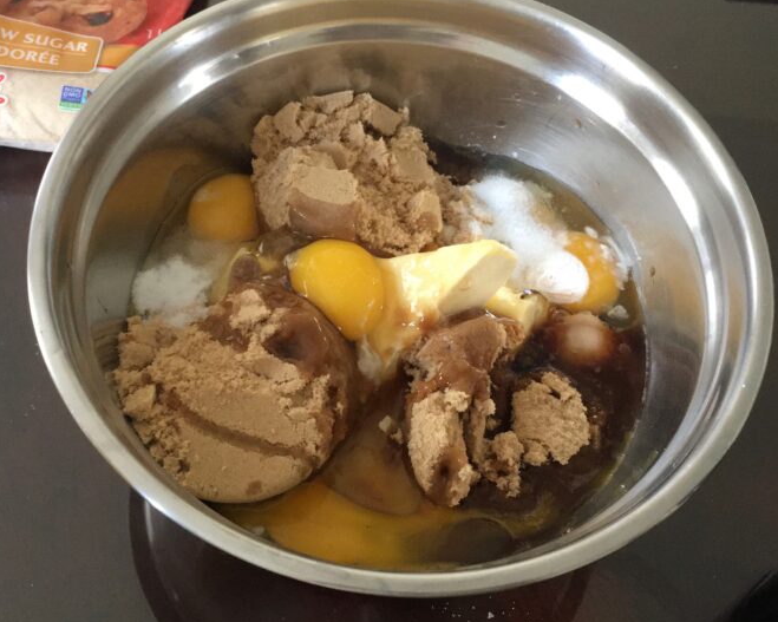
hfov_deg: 42.0
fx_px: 1013
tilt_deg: -56.5
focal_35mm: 44
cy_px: 296
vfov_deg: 34.1
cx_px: 373
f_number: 2.2
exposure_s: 1/30
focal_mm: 4.15
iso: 200
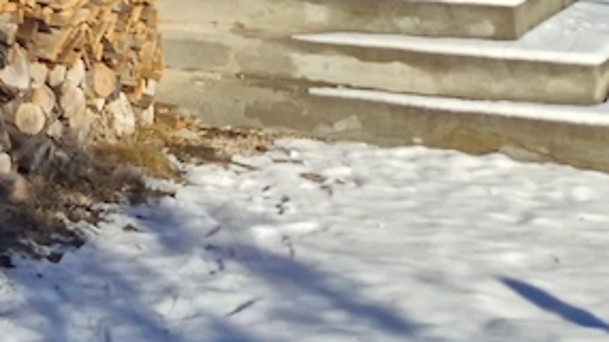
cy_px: -342
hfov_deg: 19.7
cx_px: -400
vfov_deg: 12.2
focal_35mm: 88
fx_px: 1420
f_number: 1.8
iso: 50
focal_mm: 5.4
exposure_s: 1/1272
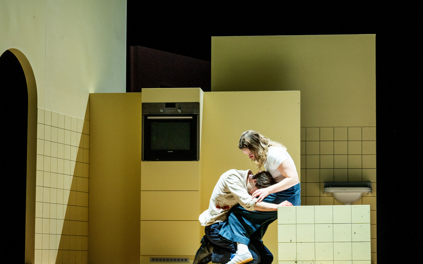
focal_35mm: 108
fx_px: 1245
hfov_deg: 19.3
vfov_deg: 12.1
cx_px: 187
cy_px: 157
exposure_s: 1/100
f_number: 7.1
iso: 2000
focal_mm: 92
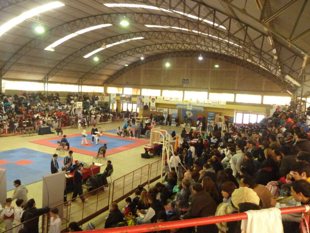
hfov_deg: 63.4
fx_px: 251
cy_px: 116
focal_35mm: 28
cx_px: 155
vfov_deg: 49.7
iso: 800
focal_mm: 5.1
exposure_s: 1/30
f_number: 2.9
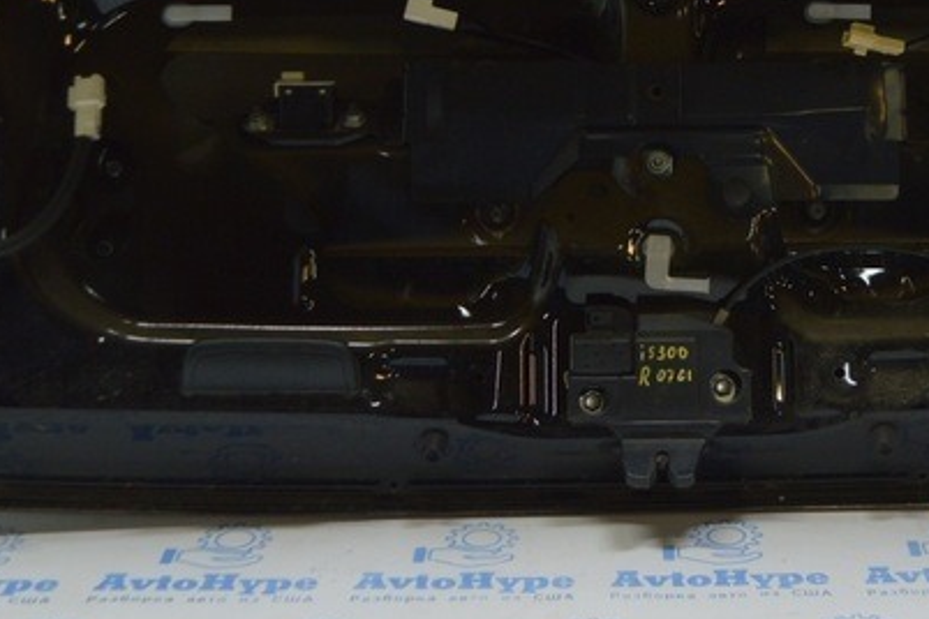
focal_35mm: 84
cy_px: -10
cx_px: 689
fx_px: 2167
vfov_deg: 15.9
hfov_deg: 24.0
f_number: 3.8
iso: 400
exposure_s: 1/80
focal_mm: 22
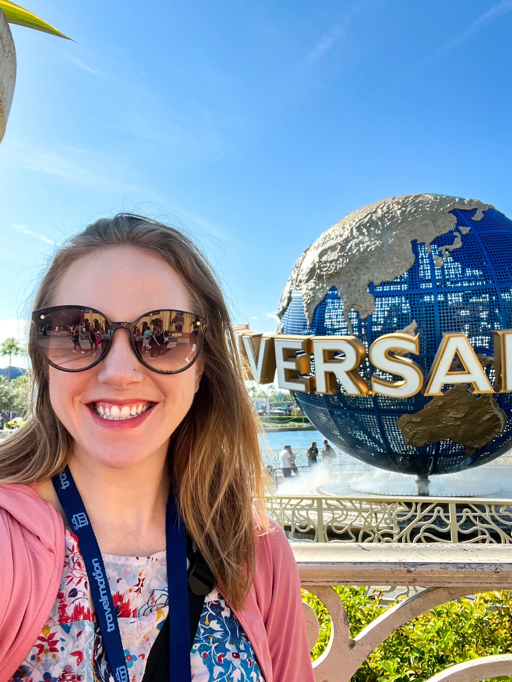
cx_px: 256
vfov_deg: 60.0
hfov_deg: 46.8
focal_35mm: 30
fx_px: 592
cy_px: 341
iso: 32
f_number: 2.2
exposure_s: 1/350
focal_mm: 2.71
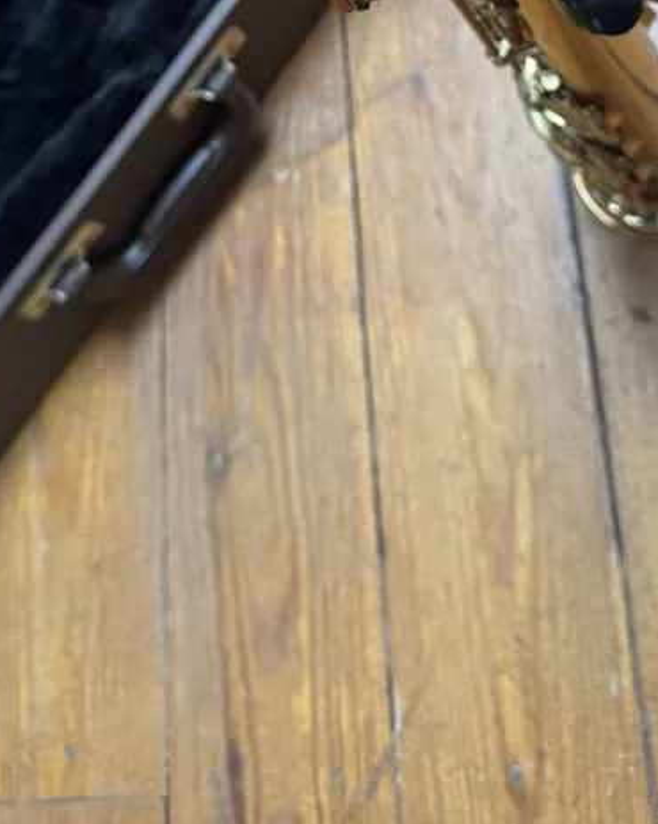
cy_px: -107
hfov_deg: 28.1
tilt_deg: -59.3
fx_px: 1315
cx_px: 377
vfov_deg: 30.6
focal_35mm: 54
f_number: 1.78
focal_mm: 6.76
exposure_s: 1/60
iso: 250
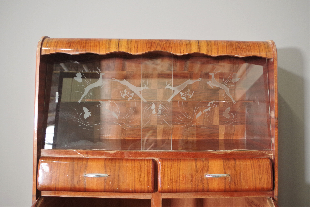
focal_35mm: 34
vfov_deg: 38.9
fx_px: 293
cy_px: 104
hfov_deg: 55.8
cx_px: 155
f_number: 4
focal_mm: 23.13
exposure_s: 1/13
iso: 800
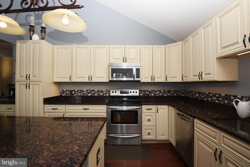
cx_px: 125
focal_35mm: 17
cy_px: 84
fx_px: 118
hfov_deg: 93.3
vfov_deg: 70.5
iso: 400
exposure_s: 1/60
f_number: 9
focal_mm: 17
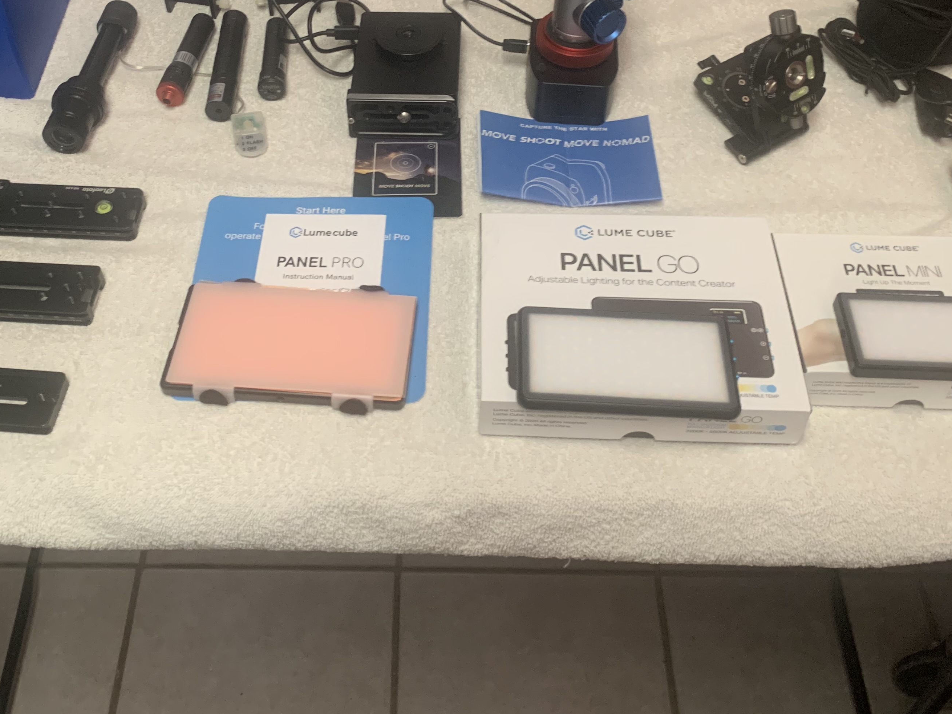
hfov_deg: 46.7
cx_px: 428
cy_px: 187
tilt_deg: -48.0
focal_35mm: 40
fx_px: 1100
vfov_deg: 35.2
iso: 250
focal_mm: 4.25
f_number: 1.8
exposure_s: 1/60
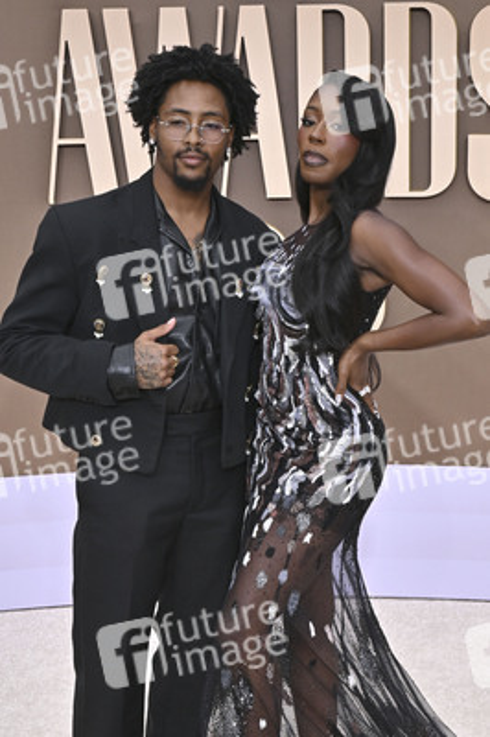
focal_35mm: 45
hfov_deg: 29.8
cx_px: 245
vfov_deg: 43.6
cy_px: 368
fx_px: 920
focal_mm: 45
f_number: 9
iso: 320
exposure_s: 1/320
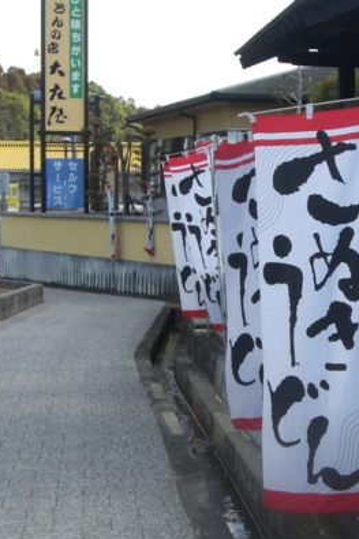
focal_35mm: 87
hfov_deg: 15.4
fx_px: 1302
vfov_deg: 23.4
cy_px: 252
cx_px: 356
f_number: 3.3
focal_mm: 9
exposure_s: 1/250
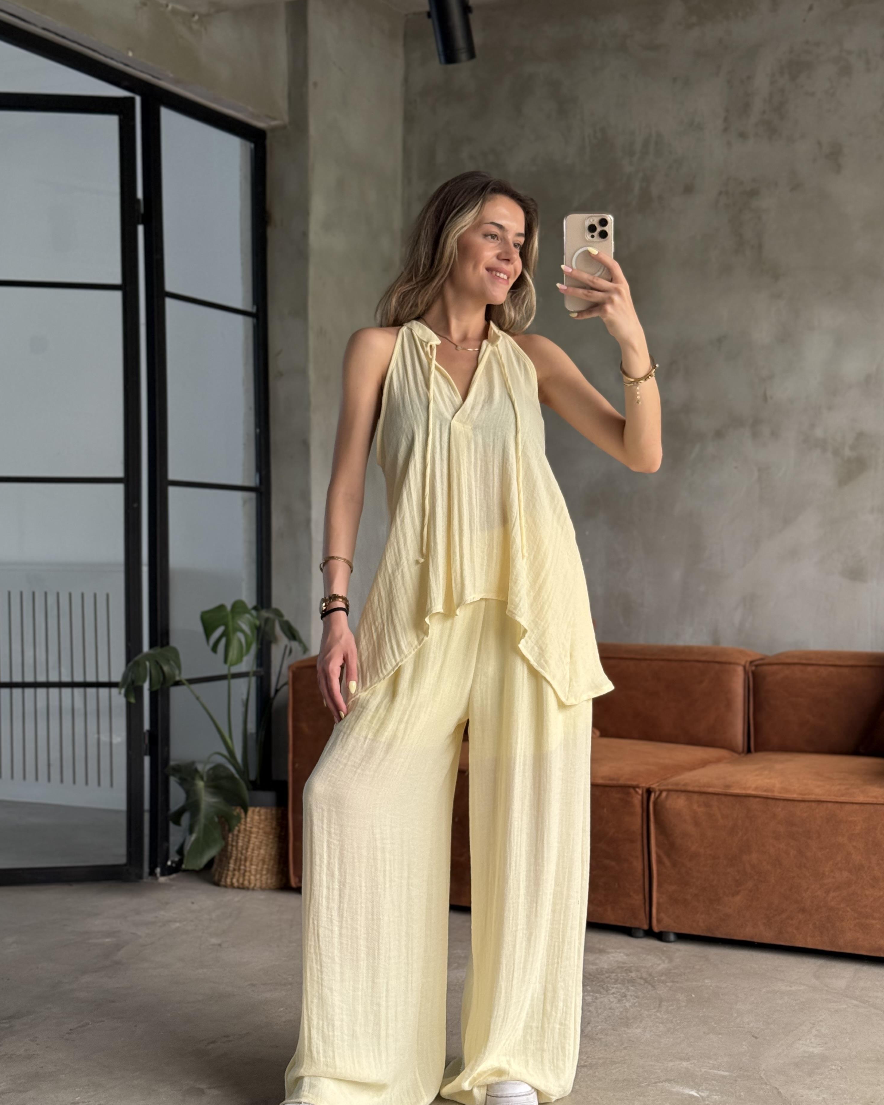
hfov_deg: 29.7
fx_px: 1668
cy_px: 573
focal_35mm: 51
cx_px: 439
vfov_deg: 36.7
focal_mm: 6.76
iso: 100
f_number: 1.78
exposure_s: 1/99
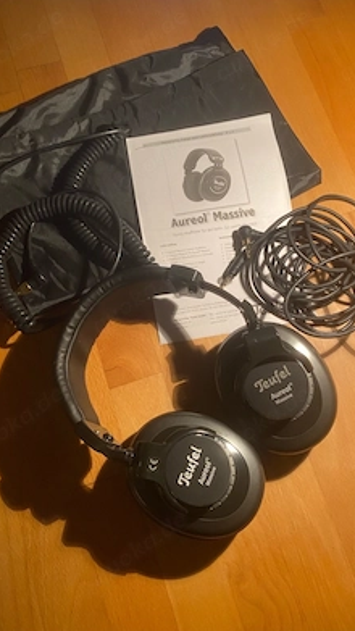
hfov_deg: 40.2
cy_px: 315
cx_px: 174
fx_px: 485
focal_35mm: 29
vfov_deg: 66.1
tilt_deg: -74.1
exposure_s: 1/50
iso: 250
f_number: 1.8
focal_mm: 4.25
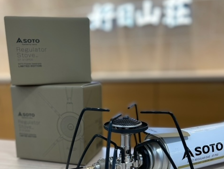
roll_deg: +1.6
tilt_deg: -10.8
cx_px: 112
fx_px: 227
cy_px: 111
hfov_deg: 52.6
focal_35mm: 35
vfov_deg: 40.3
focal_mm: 5.1
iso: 64
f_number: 1.6
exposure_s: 1/120
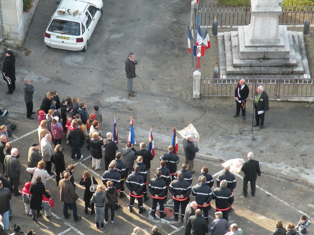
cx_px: 157
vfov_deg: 11.5
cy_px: 118
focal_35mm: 129
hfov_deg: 15.3
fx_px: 1170
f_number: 4.5
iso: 64
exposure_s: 1/86
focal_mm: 22.9
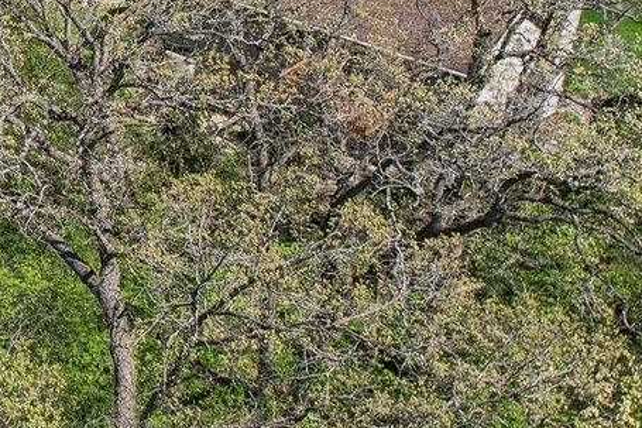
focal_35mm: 99
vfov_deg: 13.6
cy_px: -8
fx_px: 1765
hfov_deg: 16.7
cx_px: -553
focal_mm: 8.4
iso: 120
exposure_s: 1/1600
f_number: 2.8
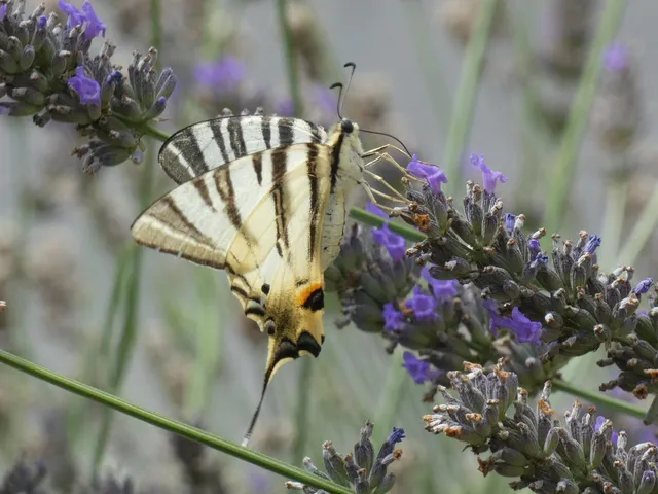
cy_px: 247
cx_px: 329
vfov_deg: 4.1
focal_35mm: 362
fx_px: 6881
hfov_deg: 5.5
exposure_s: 1/160
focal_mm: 64.9
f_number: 5.6
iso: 80
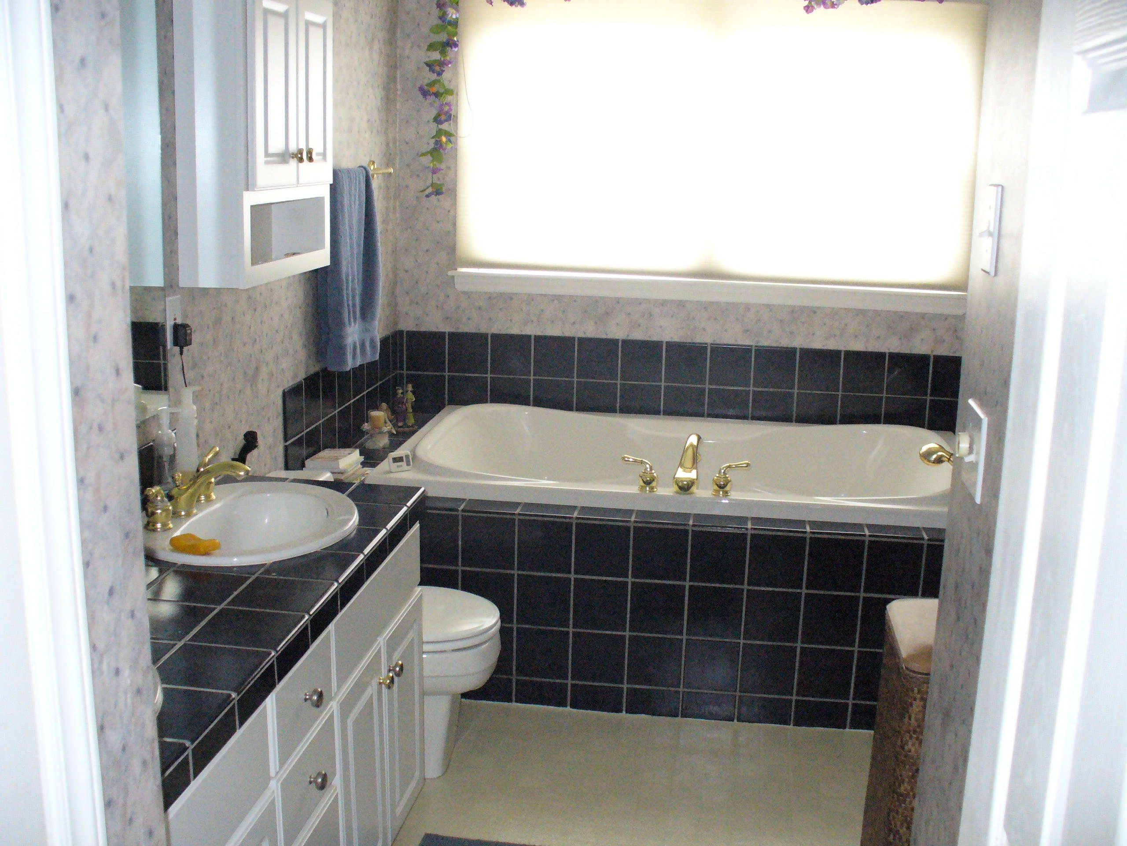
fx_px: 1205
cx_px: 564
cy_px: 423
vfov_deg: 38.7
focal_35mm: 37
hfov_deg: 50.1
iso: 400
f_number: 2.8
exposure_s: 1/30
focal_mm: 6.1
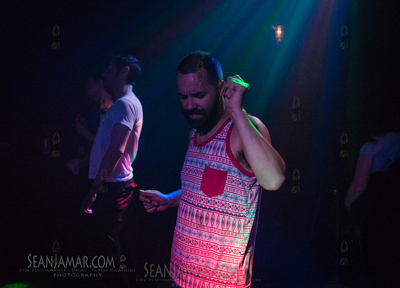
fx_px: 462
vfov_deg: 34.6
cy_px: 159
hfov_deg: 46.7
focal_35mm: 41
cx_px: 218
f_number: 2.2
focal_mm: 35
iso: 5000
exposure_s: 1/125
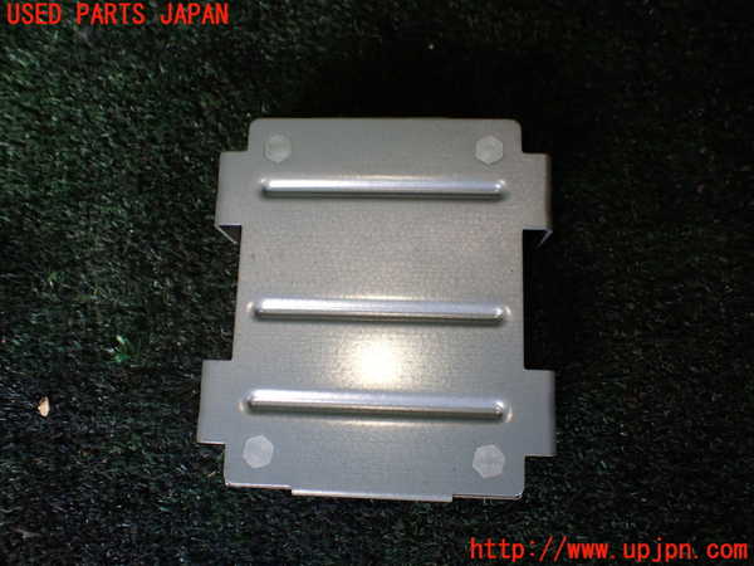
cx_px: 377
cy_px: 283
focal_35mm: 30
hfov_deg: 60.0
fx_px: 653
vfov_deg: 46.8
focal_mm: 5.4
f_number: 2.3
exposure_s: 1/125
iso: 125
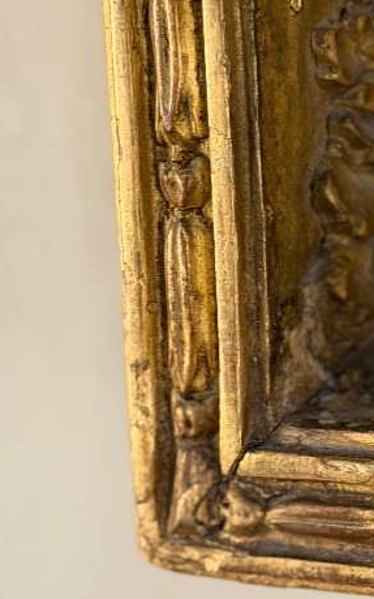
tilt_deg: -6.9
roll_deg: +1.0
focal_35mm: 133
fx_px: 2168
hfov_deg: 9.6
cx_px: 508
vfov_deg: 15.6
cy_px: 147
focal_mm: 6.76
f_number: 1.78
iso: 200
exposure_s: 1/50
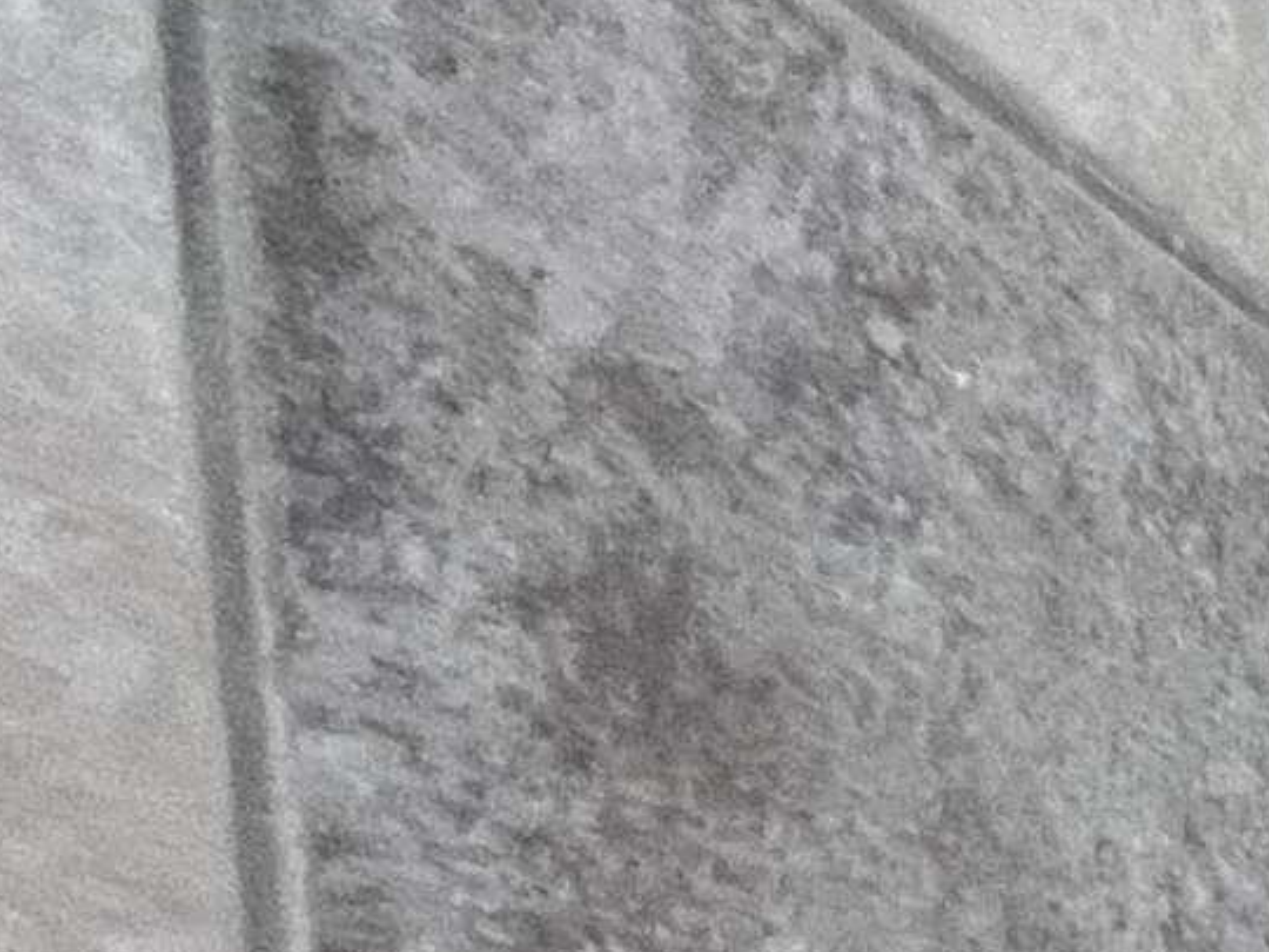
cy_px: 1928
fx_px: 2713
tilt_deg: -5.5
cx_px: 3443
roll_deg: +0.7
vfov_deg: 15.6
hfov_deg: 13.1
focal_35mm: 74
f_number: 1.8
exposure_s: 1/120
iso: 160
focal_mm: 1.57
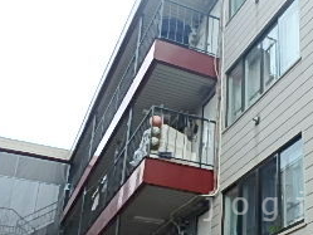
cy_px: 206
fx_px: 489
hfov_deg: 33.4
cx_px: 289
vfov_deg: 26.3
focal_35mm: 54
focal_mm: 3.7
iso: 125
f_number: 3.5
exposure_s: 1/500
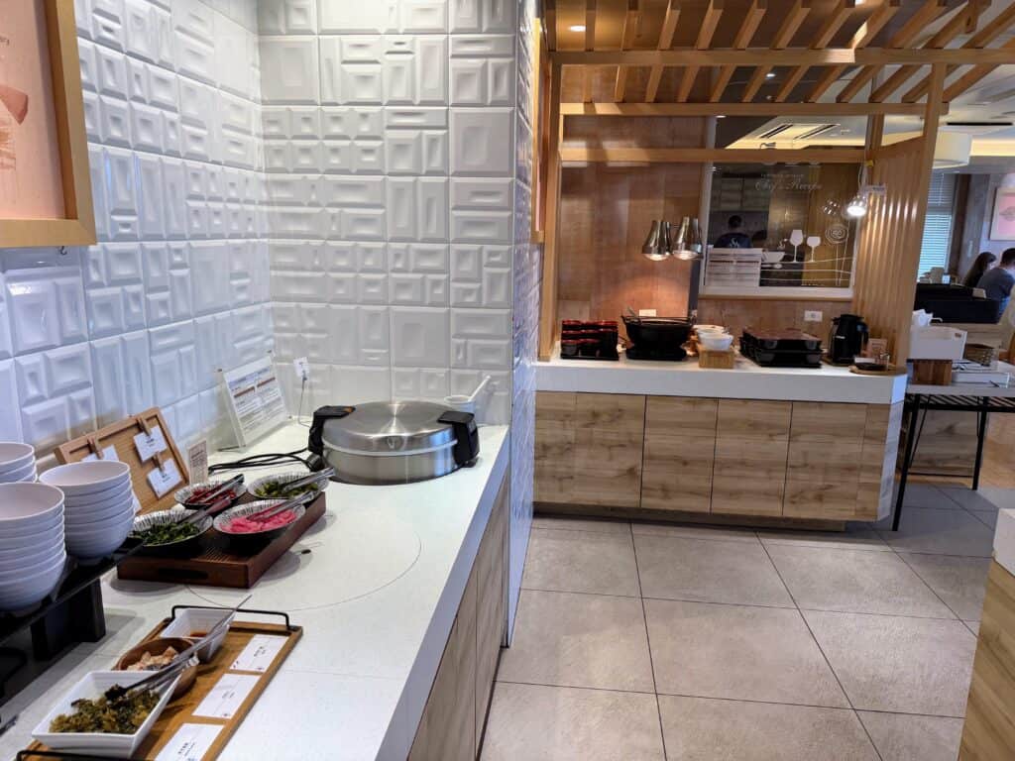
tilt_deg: -11.6
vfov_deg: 56.8
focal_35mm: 24
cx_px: 508
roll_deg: -1.6
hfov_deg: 71.6
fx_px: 704
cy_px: 380
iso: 50
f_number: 1.78
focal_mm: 6.76
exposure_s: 1/126
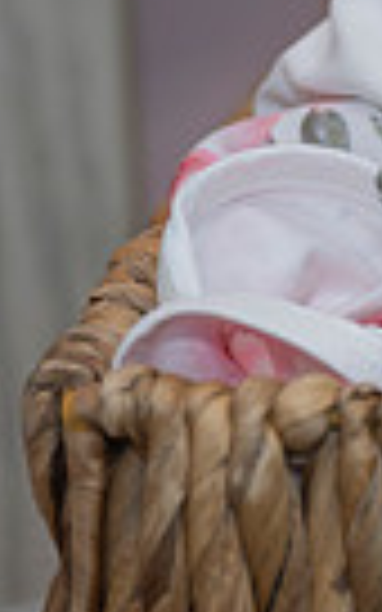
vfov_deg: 6.2
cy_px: -51
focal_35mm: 339
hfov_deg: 3.7
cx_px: 1267
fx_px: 5647
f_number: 4
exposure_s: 1/320
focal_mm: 75
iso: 800
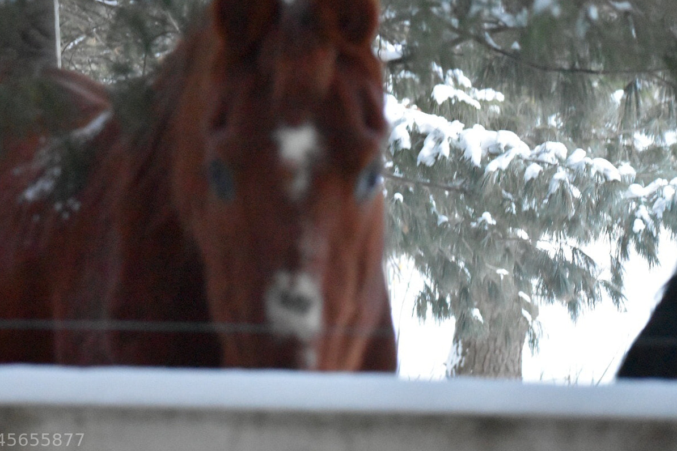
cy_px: 182
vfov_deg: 7.0
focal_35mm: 197
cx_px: 242
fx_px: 3704
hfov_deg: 10.4
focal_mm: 98
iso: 12800
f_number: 4.8
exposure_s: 1/50
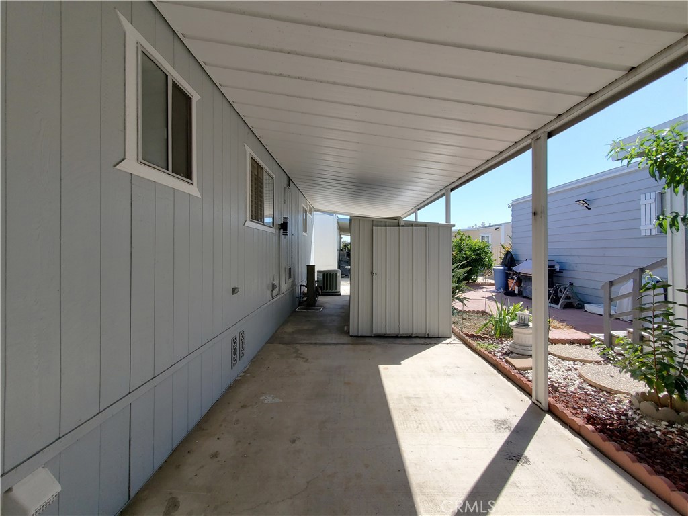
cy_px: 258
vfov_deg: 89.9
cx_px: 344
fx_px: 258
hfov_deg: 106.2
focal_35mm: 13
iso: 50
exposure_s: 1/807
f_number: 2.2
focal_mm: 1.8
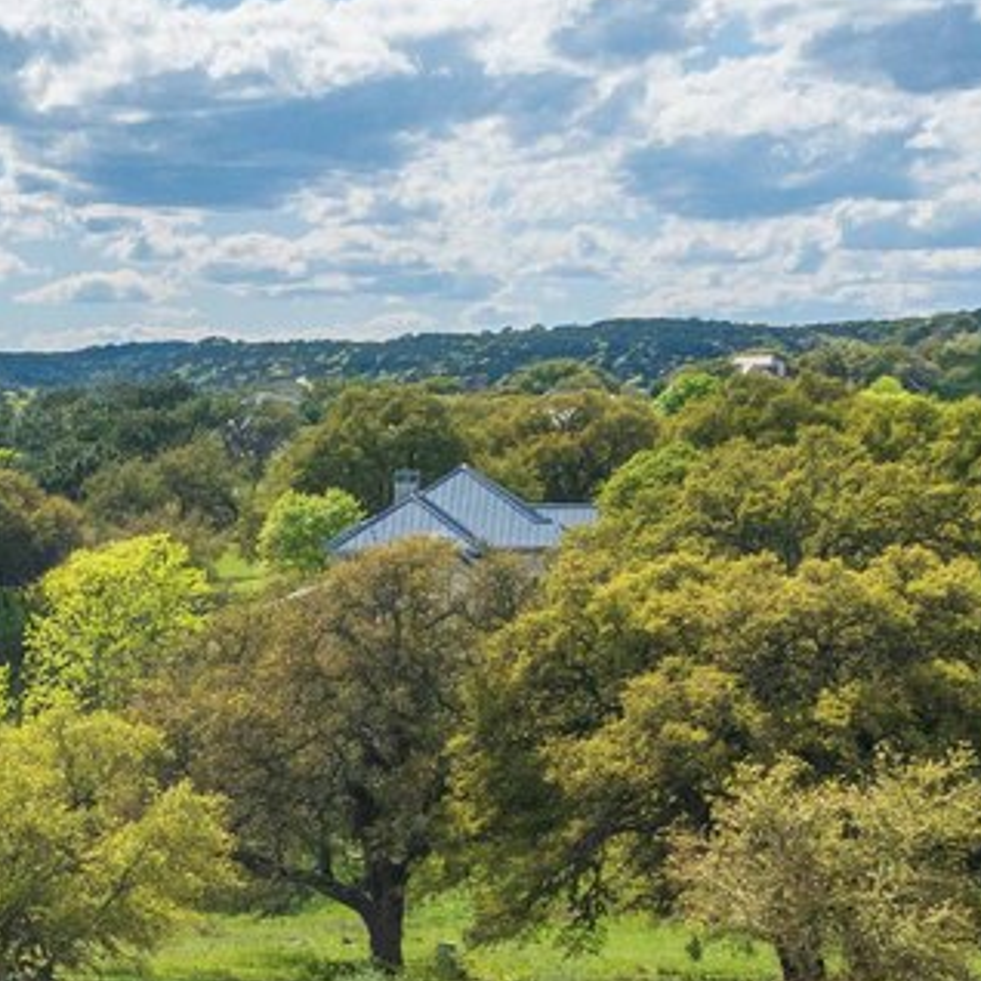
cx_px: -250
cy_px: 1148
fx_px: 3078
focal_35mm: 96
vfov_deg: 17.3
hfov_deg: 17.2
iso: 310
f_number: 2.8
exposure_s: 1/6400
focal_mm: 12.29
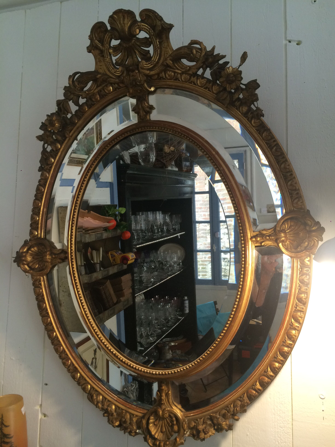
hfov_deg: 48.2
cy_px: 224
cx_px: 168
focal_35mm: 29
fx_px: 374
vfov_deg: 61.7
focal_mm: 4.15
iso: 64
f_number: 2.2
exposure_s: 1/33
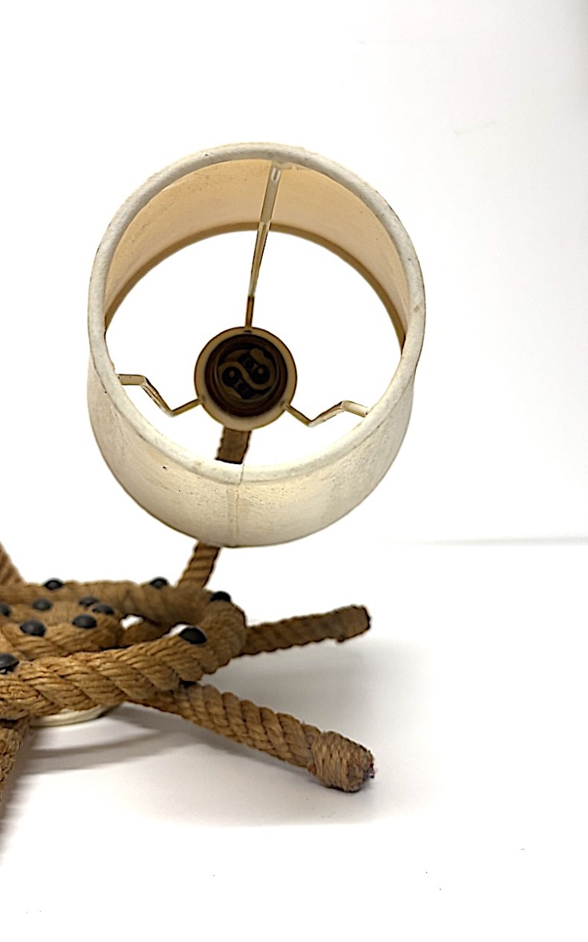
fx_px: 718
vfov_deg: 66.5
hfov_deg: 44.3
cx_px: 238
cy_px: 465
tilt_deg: +0.1
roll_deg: +0.4
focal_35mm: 28
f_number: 1.6
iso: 64
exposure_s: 1/100
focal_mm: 5.96
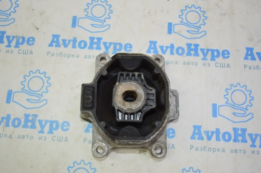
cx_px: 130
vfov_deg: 38.3
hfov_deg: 55.2
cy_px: 86
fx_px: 250
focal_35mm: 34
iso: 400
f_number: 3.8
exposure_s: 1/60
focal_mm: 23
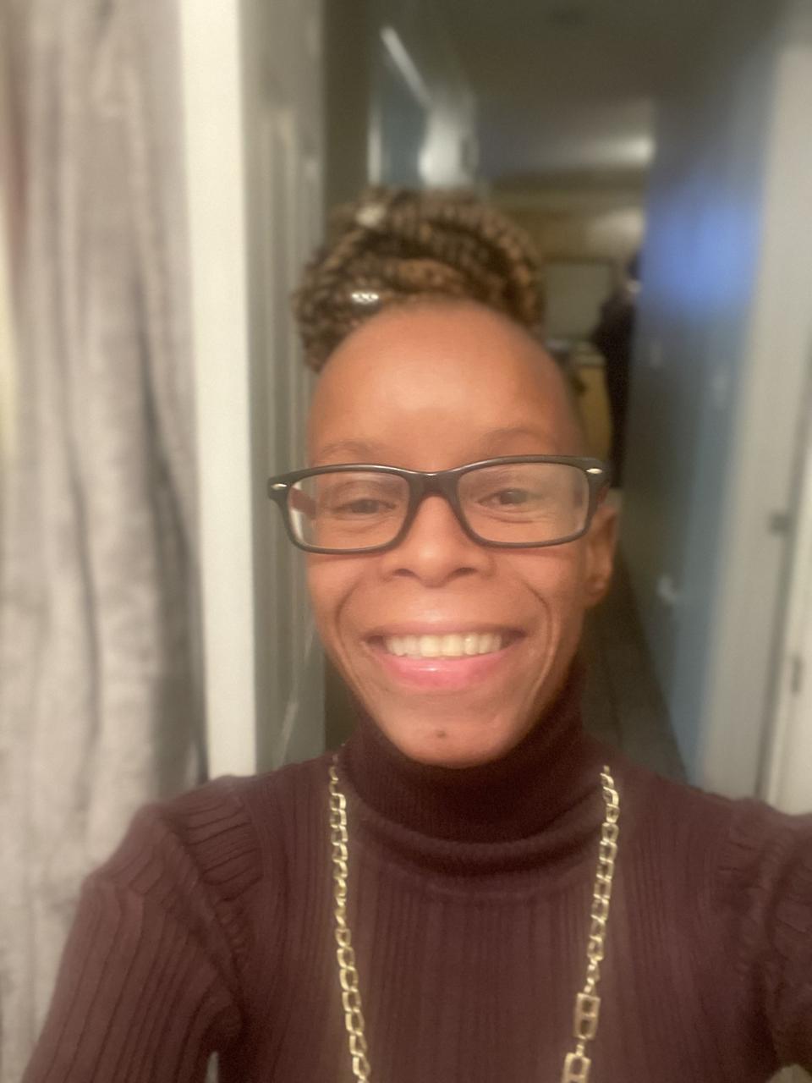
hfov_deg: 46.8
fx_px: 938
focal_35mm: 30
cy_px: 542
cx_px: 406
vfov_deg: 60.0
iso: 500
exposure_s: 1/30
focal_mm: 2.71
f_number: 2.2
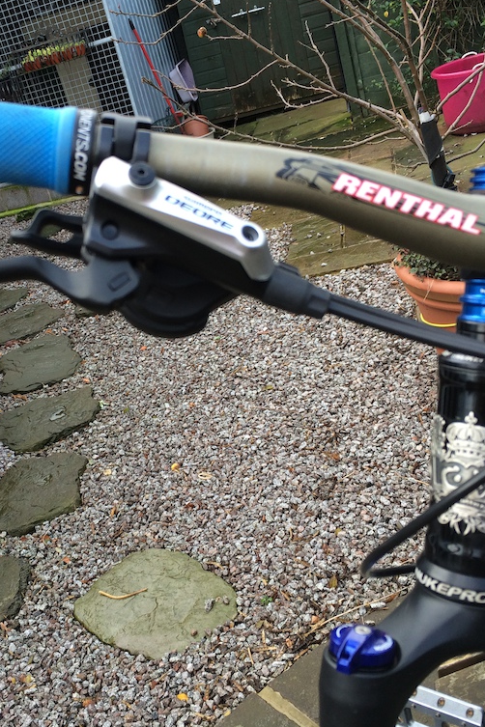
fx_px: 828
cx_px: 147
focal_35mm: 41
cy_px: 362
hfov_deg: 32.3
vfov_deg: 47.4
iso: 40
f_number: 2.2
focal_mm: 4.15
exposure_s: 1/120
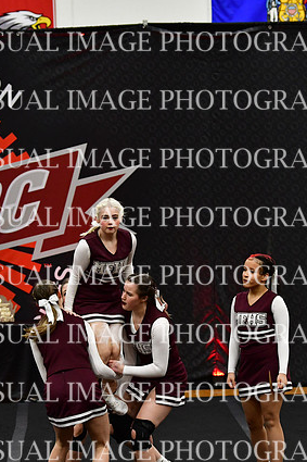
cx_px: 152
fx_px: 2675
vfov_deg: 9.8
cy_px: 304
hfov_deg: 6.6
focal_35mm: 209
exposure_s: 1/500
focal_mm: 102
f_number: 4
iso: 4000
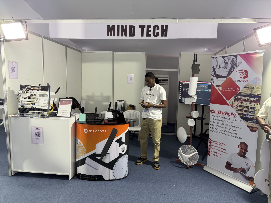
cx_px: 136
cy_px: 102
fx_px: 188
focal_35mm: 24
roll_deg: -1.3
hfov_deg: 71.6
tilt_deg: -6.7
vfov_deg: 56.8
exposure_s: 1/52
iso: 125
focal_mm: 6.76
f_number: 1.78
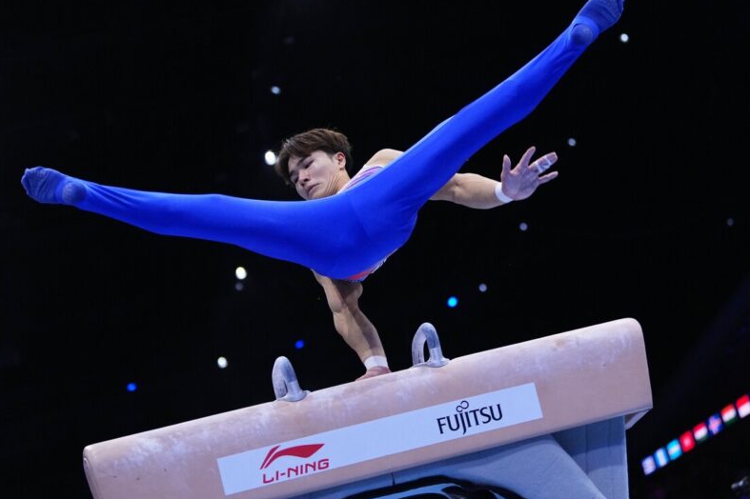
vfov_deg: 15.3
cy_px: 192
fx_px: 1853
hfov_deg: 22.8
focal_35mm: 89
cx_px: 291
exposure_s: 1/1250
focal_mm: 70
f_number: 2.8
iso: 3200
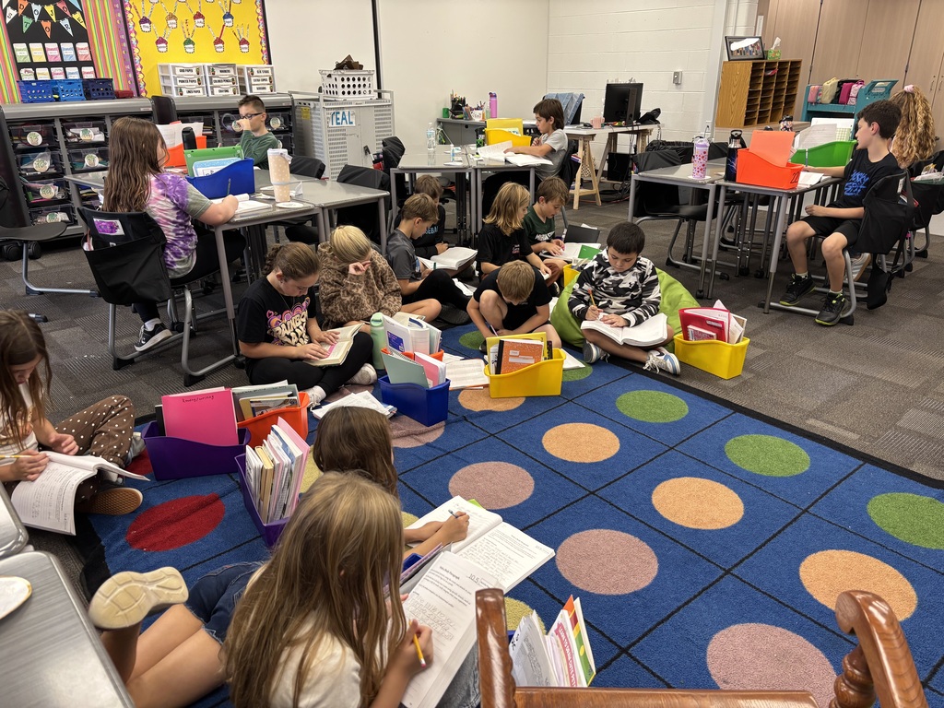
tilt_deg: -22.3
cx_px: 472
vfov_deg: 53.1
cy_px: 354
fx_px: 709
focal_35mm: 26
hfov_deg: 67.3
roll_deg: +0.7
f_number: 1.6
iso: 125
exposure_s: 1/60
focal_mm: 5.96
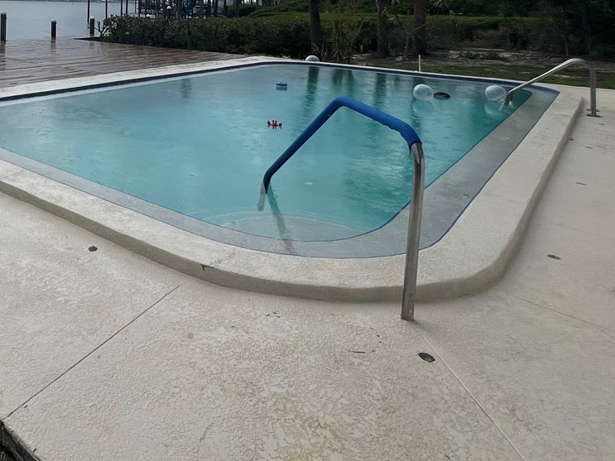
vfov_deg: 42.8
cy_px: -1
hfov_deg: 57.3
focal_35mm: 28
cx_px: 99
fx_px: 497
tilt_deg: -0.7
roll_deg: -0.9
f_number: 1.8
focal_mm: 1.57
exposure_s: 1/3040
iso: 32
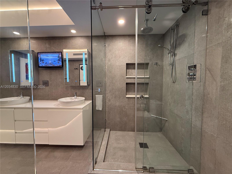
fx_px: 94
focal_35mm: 14
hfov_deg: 102.1
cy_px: 87
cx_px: 116
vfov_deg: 85.7
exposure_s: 1/60
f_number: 2.2
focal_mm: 2.22
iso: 400
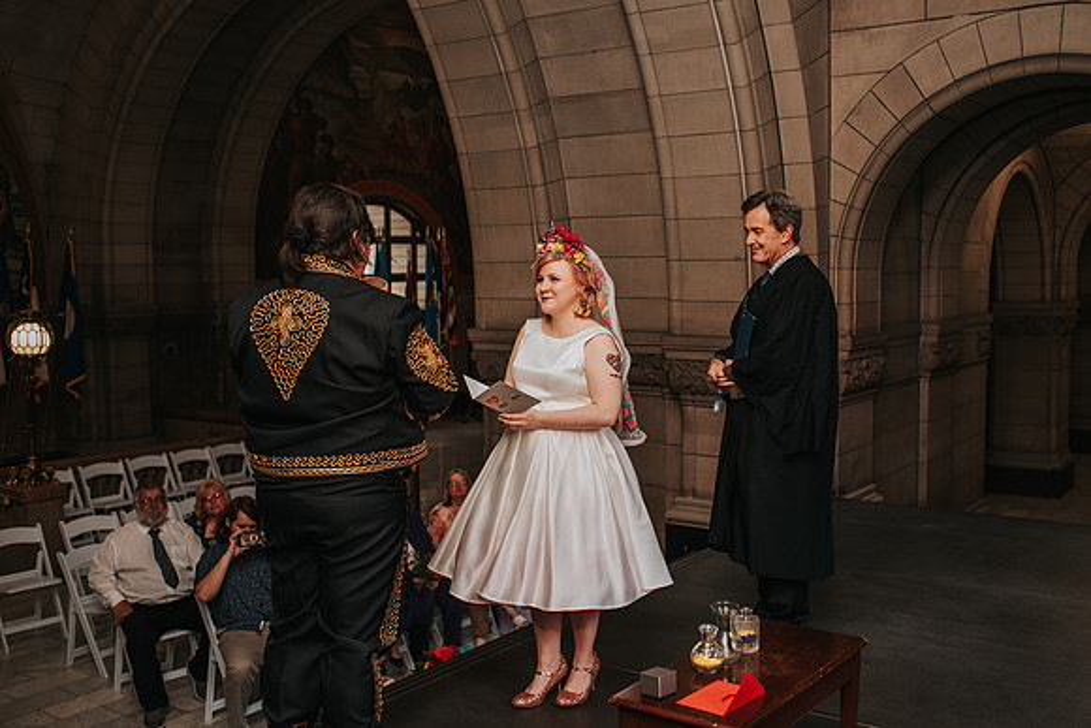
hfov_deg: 51.3
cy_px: 339
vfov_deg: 35.6
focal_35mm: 37
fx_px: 1134
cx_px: 583
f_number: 3.2
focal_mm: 35
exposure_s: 1/200
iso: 1000
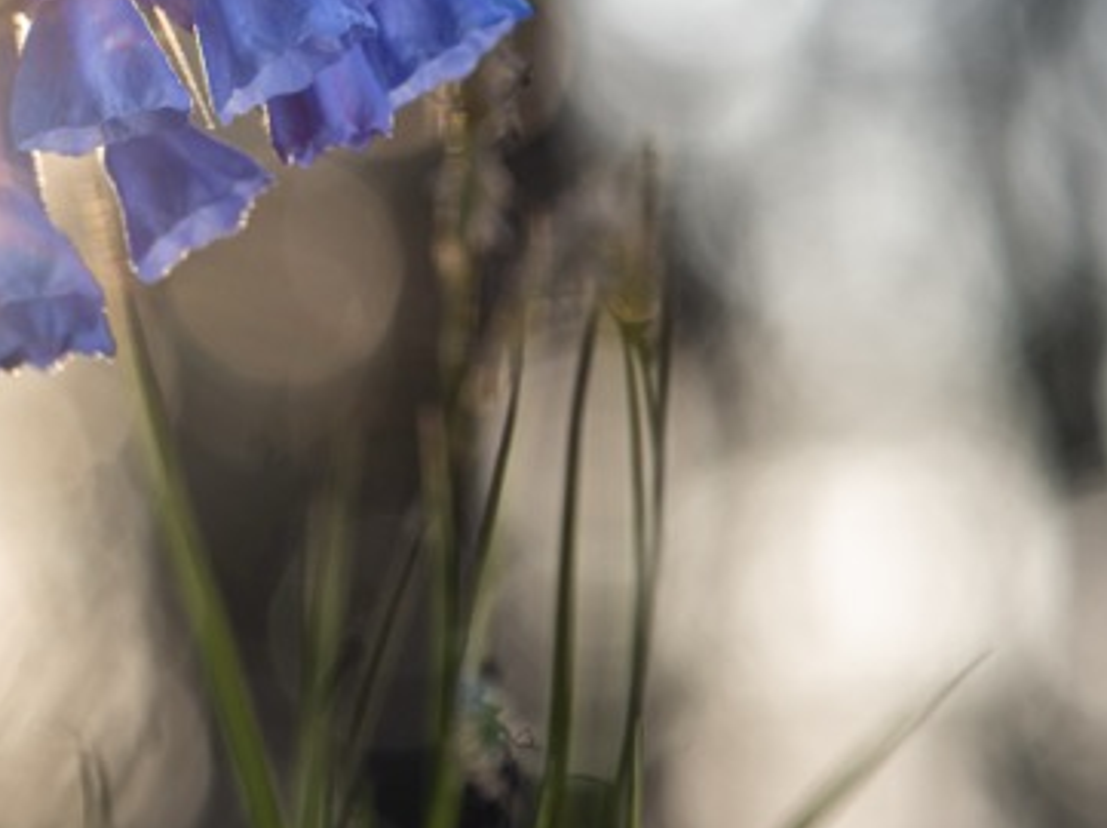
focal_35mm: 252
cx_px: -74
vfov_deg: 5.9
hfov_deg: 7.8
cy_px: 61
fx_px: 8051
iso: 400
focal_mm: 105
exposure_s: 1/80
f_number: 8
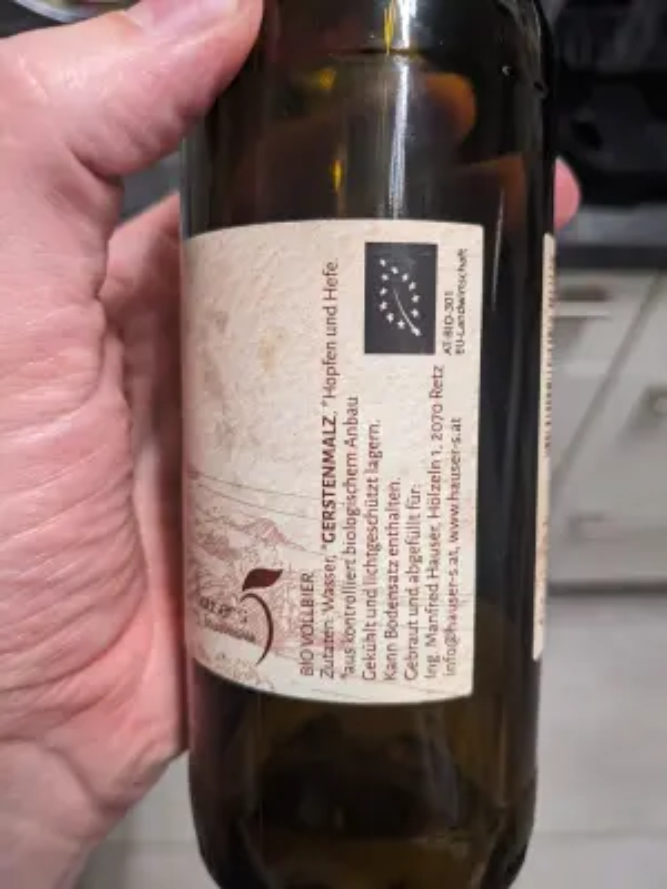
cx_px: 334
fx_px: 694
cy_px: 444
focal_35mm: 27
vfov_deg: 65.3
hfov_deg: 51.4
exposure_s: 1/25
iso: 89
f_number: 1.73
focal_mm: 4.38
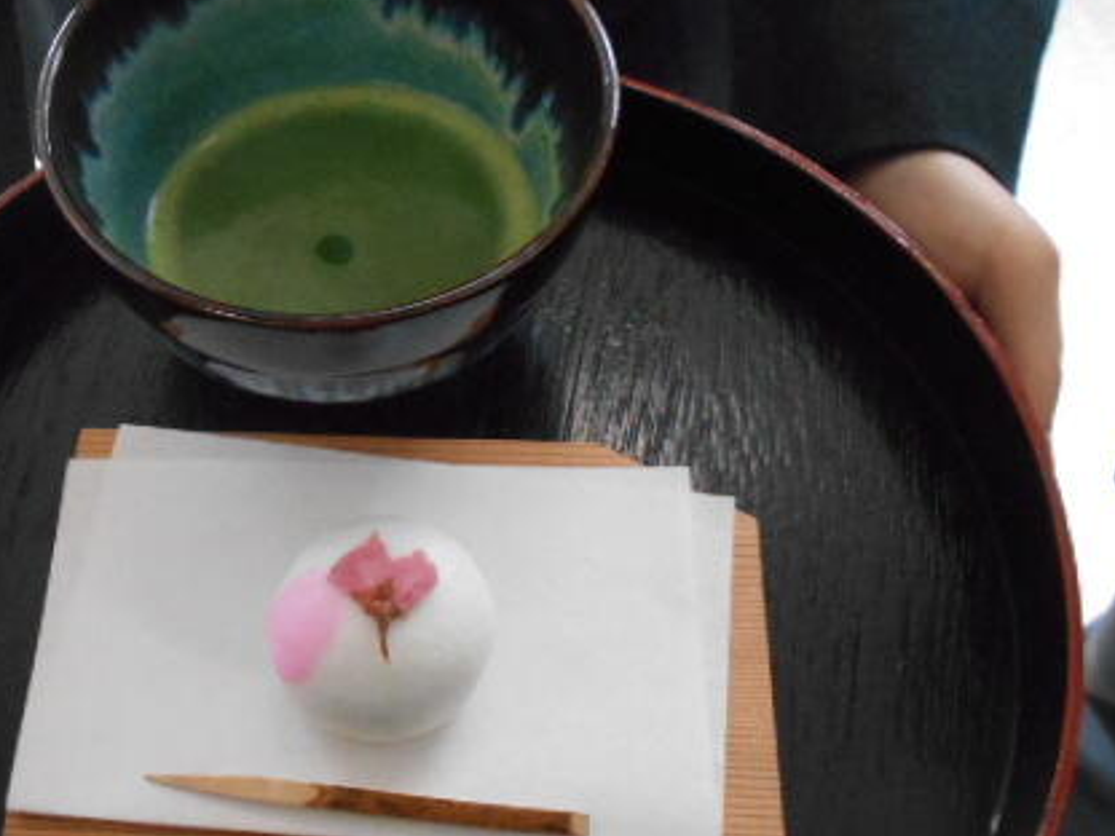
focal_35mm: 40
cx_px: 413
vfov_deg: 36.0
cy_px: 429
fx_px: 1288
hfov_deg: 46.4
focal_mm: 4.6
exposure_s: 1/200
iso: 800
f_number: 3.2
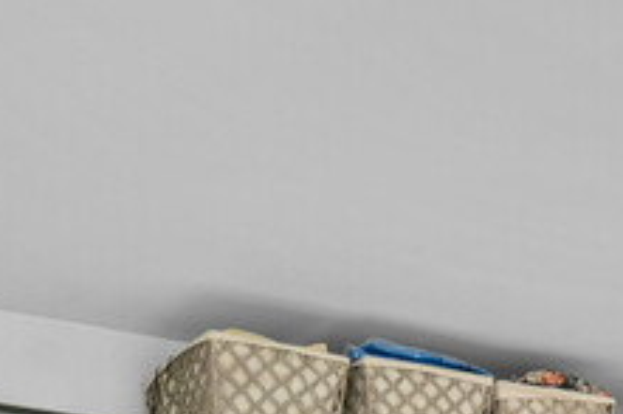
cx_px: 696
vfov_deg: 12.2
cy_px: 907
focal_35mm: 95
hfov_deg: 20.4
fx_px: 1643
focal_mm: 14
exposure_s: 2.5
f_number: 11
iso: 200
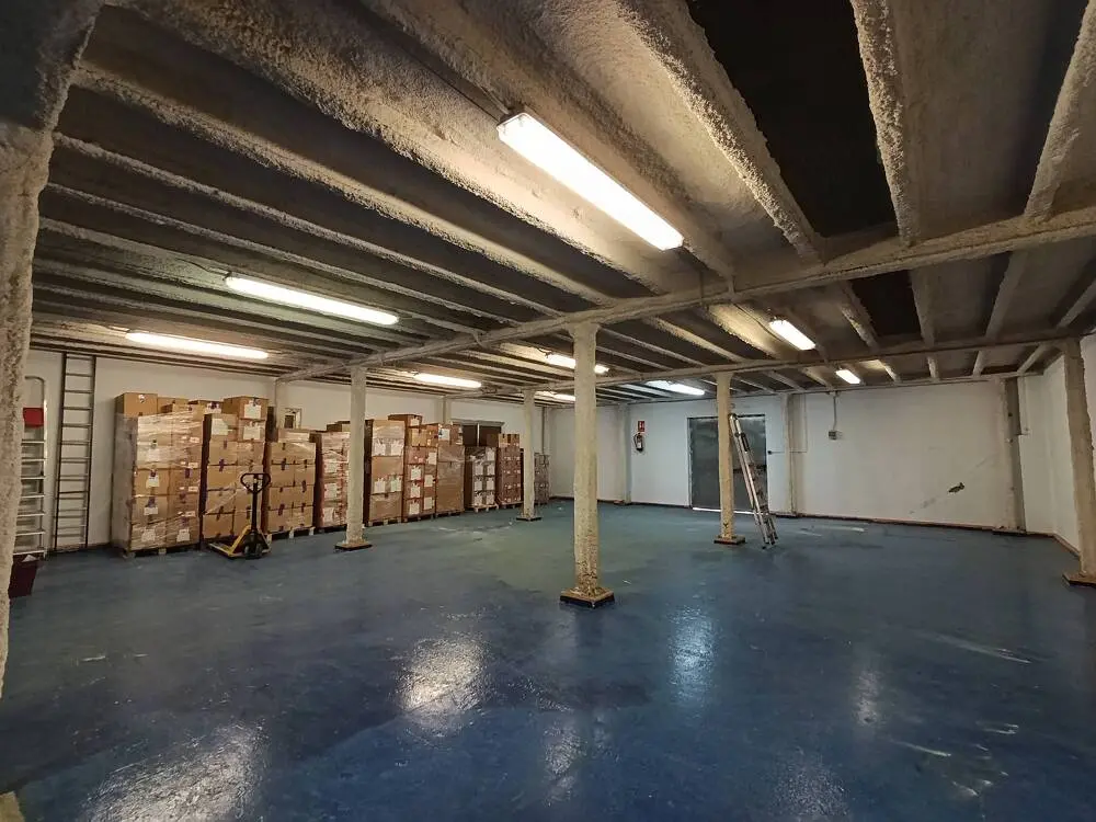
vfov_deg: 81.7
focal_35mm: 15
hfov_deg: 98.2
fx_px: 475
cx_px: 548
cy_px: 411
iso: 320
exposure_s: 1/50
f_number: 2.2
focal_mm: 1.65
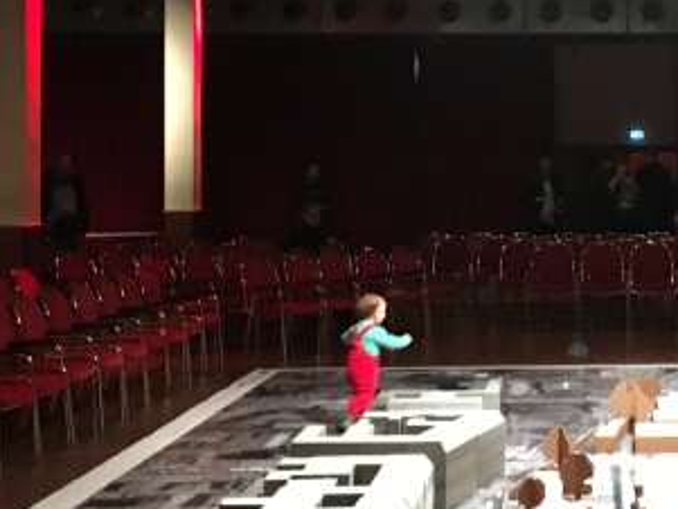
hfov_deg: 24.4
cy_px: 164
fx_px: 1509
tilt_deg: +2.2
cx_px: 644
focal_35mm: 77
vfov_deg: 19.1
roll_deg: +0.7
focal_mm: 4.15
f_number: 2.2
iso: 320
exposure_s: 1/17
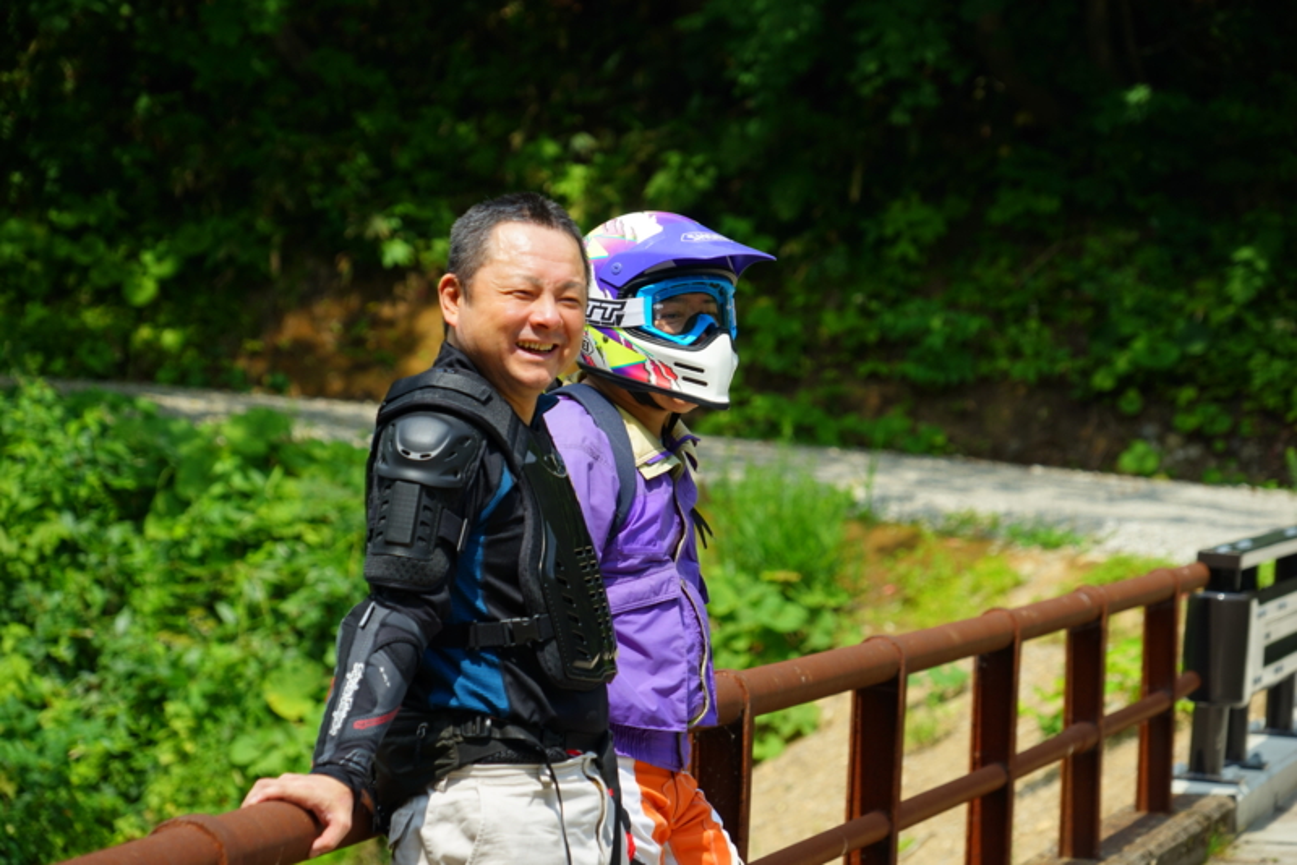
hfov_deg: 11.5
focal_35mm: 178
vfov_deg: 7.7
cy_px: 432
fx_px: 6415
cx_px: 648
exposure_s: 1/250
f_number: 8
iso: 100
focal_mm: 178
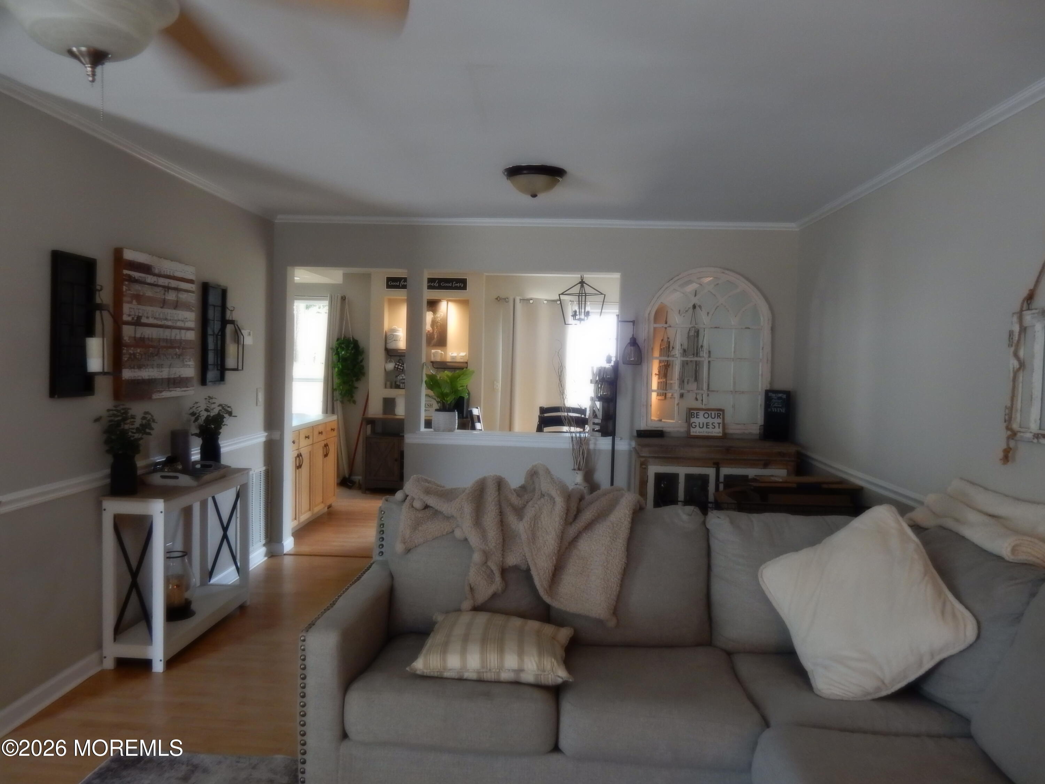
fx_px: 755
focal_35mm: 25
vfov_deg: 54.9
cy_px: 392
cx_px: 522
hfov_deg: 69.4
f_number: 3.7
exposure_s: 1/30
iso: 360
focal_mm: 4.5
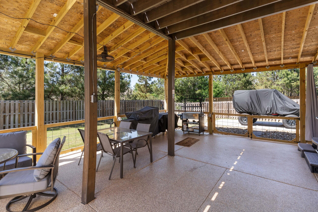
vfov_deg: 70.4
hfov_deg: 93.3
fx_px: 150
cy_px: 106
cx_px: 159
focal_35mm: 17
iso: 50
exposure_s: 1/6
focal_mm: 17
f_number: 8
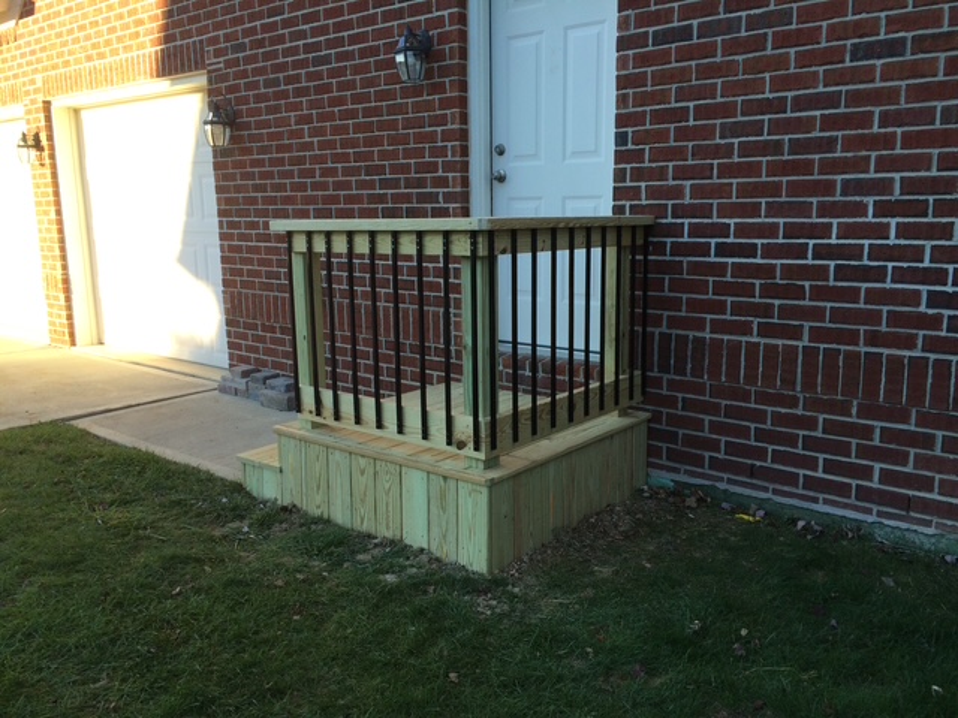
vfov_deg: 48.2
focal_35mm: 29
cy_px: 359
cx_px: 479
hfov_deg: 61.7
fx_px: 803
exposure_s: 1/230
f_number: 2.2
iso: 32
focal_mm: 4.15
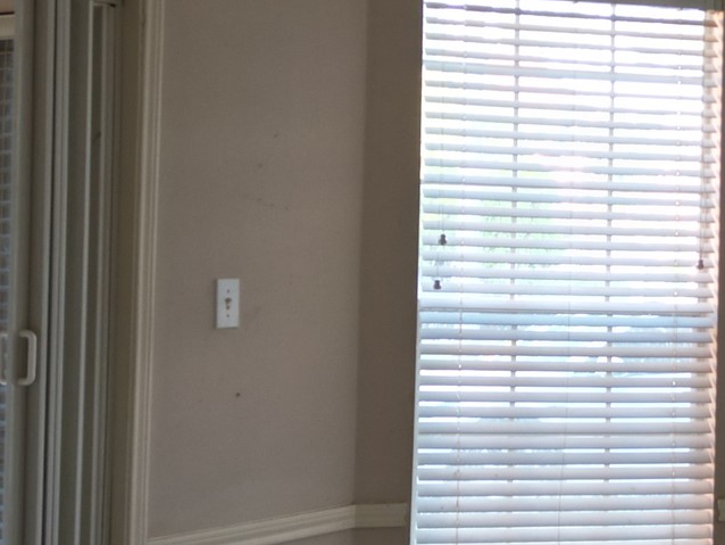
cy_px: 256
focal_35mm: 77
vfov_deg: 19.1
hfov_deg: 24.9
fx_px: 1613
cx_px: 592
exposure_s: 1/30
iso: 100
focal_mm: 6.72
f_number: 1.7
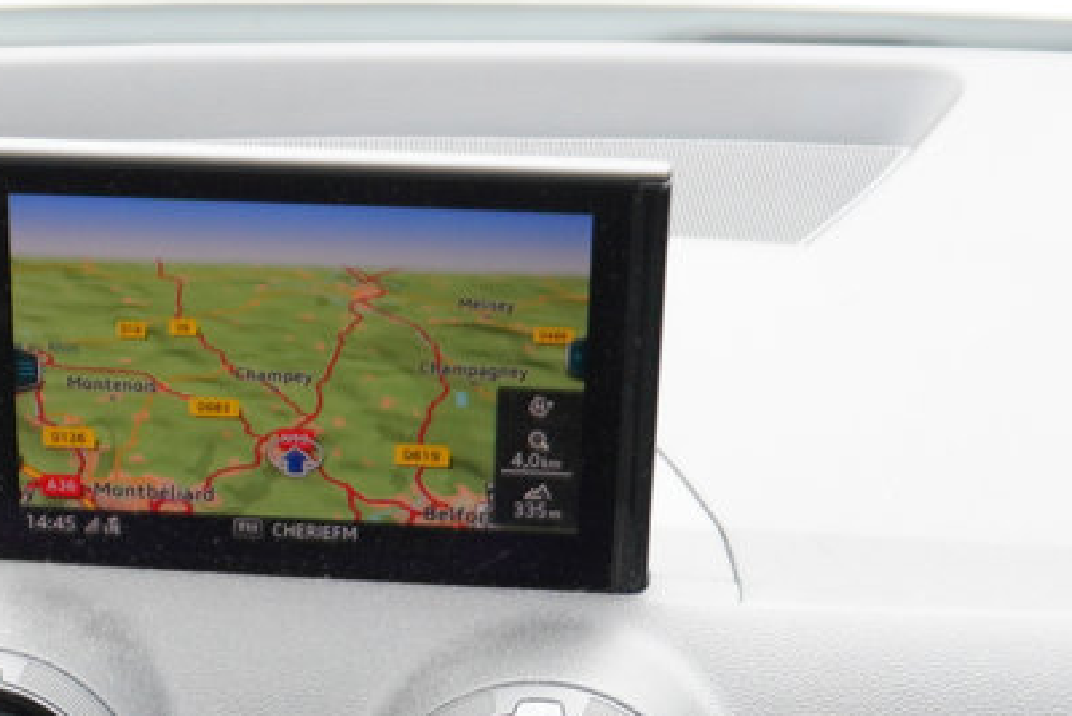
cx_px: 174
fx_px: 3574
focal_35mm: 120
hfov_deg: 16.9
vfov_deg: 10.2
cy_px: 1604
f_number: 3.5
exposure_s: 1/30
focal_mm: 16
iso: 160
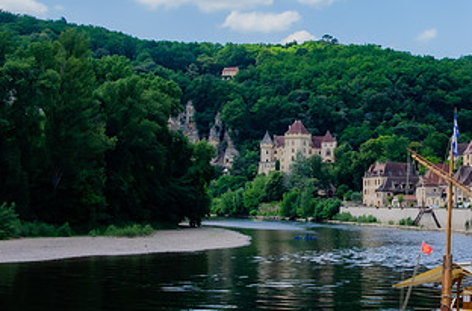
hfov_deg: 29.3
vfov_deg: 20.2
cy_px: 166
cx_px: 393
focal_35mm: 67
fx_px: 876
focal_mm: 24
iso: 500
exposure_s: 1/320
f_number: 9
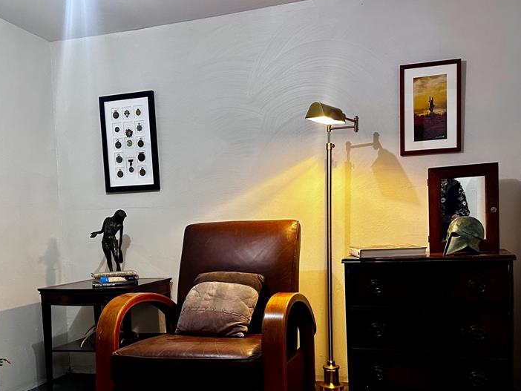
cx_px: 240
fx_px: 527
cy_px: 273
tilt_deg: -5.0
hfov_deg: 52.6
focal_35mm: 35
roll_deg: +1.5
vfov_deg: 40.0
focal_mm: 6.86
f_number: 1.78
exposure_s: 1/60
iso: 500
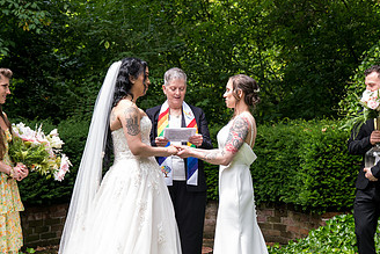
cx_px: 254
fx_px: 971
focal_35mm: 92
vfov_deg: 14.9
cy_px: 135
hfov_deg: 22.0
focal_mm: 52
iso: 640
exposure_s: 1/400
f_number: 4
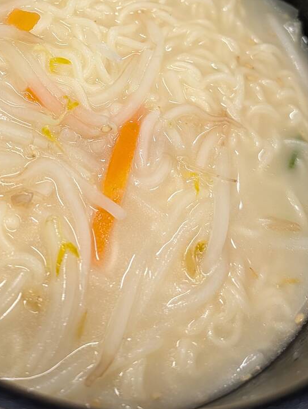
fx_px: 627
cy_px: 69
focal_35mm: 53
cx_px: 84
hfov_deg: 27.3
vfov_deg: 34.7
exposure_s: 1/300
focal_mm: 6.9
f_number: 1.68
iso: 499
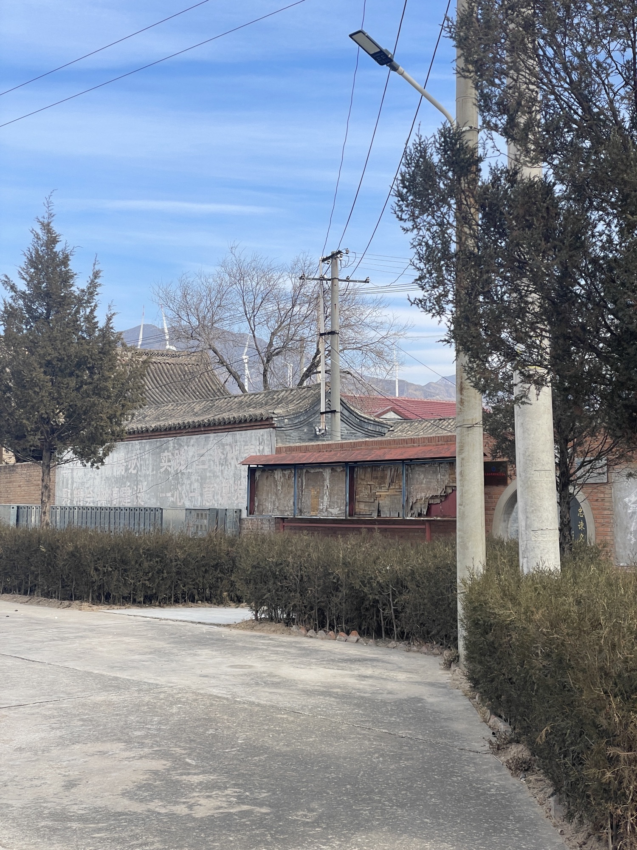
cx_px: 318
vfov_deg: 36.8
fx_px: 1276
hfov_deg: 28.0
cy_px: 425
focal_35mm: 52
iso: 25
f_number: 2
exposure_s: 1/940
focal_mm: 6
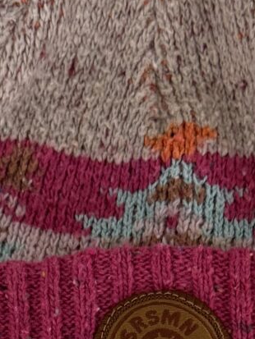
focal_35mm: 119
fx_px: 1168
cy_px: 570
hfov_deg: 12.5
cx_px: 118
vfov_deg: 14.9
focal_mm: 6.76
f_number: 1.78
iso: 200
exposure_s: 1/109
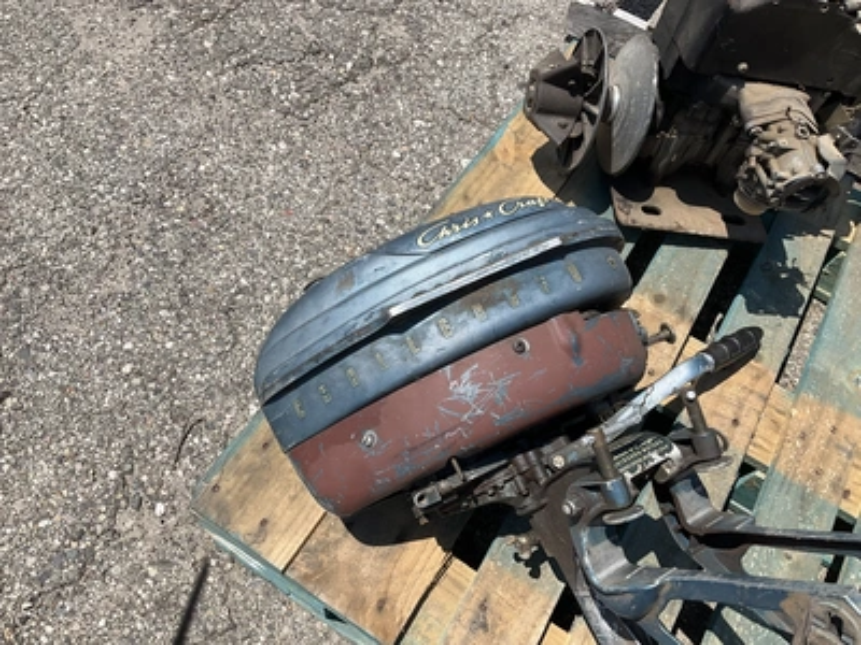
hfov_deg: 61.7
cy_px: 322
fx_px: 721
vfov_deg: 48.2
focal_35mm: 29
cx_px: 430
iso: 25
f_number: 1.8
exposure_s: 1/2141
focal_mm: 3
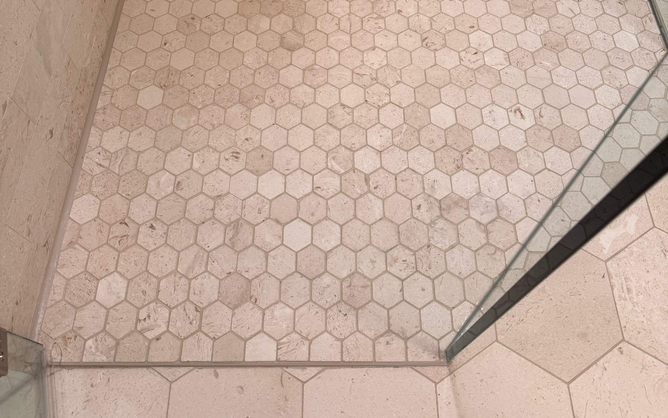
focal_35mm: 34
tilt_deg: -52.1
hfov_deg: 56.7
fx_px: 619
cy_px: -28
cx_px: 333
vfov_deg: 33.2
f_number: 1.78
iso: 125
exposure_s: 1/120
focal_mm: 6.76
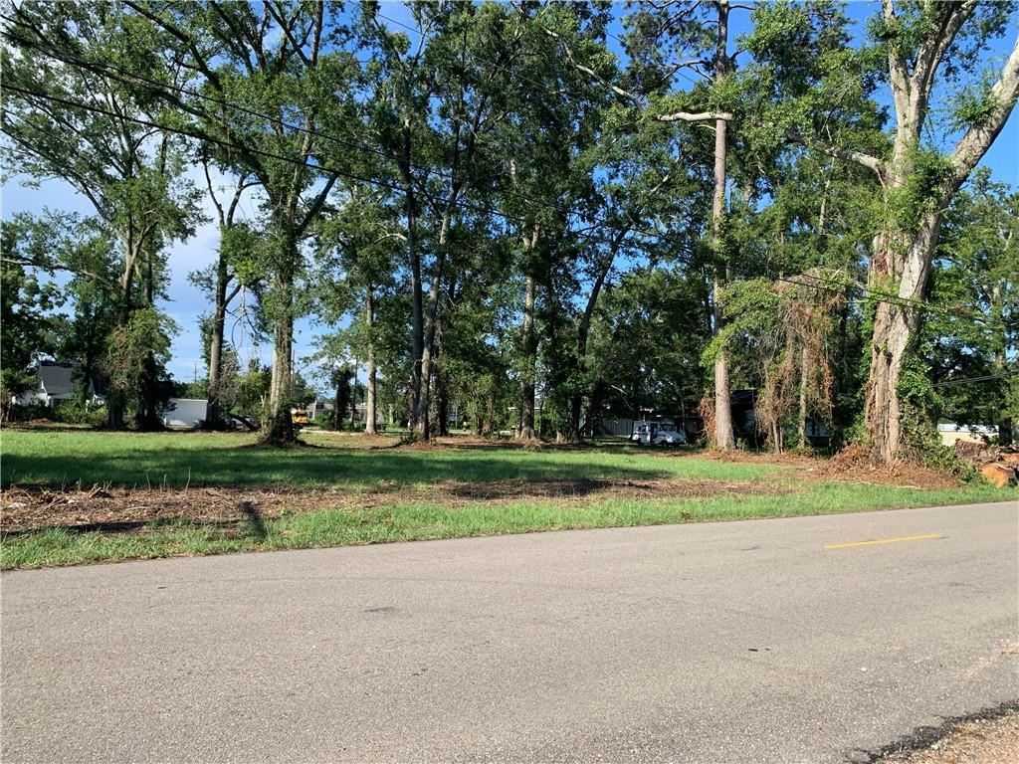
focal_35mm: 26
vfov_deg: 53.1
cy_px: 382
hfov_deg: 67.3
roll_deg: -2.3
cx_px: 510
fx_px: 765
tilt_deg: +3.3
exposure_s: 1/1124
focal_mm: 4.25
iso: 25
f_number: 1.8
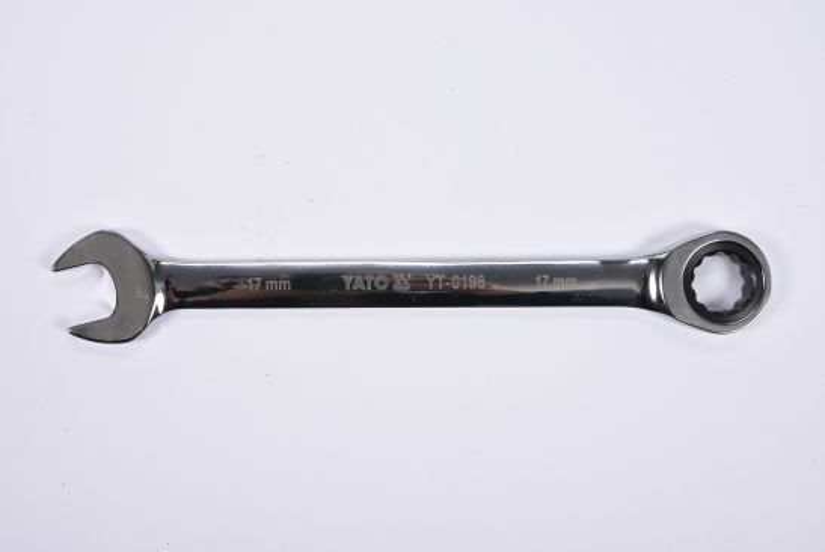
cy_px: 276
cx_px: 412
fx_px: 1548
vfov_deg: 20.2
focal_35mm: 68
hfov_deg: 29.8
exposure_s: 1/125
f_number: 16
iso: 250
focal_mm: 45
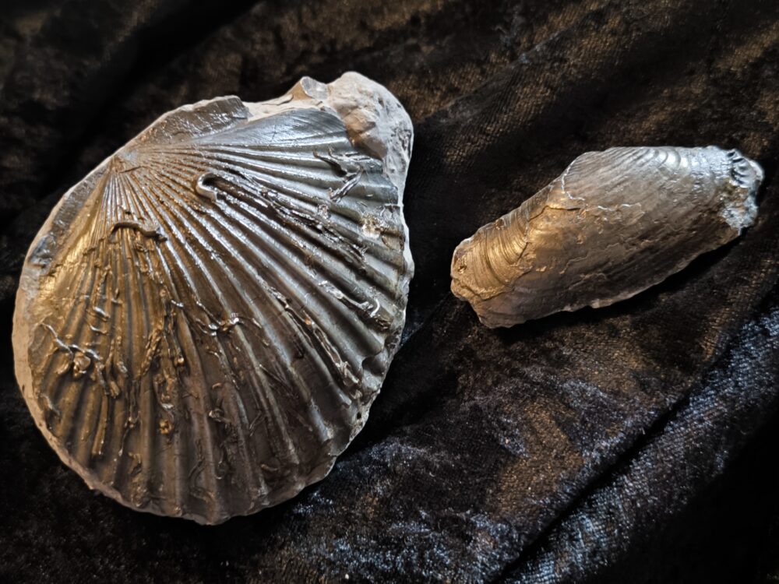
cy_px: 292
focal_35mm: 50
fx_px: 1125
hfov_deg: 38.2
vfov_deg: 29.1
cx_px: 390
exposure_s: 1/25
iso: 640
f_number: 1.9
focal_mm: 6.92
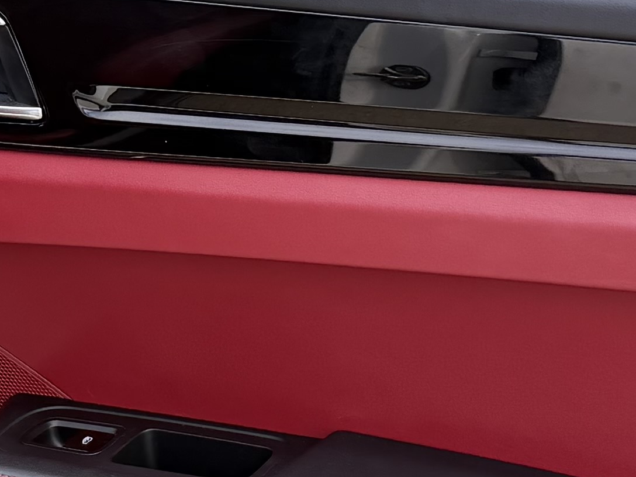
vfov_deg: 11.8
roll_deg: +1.8
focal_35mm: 126
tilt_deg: -18.3
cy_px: 184
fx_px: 2315
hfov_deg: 15.4
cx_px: 51
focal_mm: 6.76
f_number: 1.78
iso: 100
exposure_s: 1/602
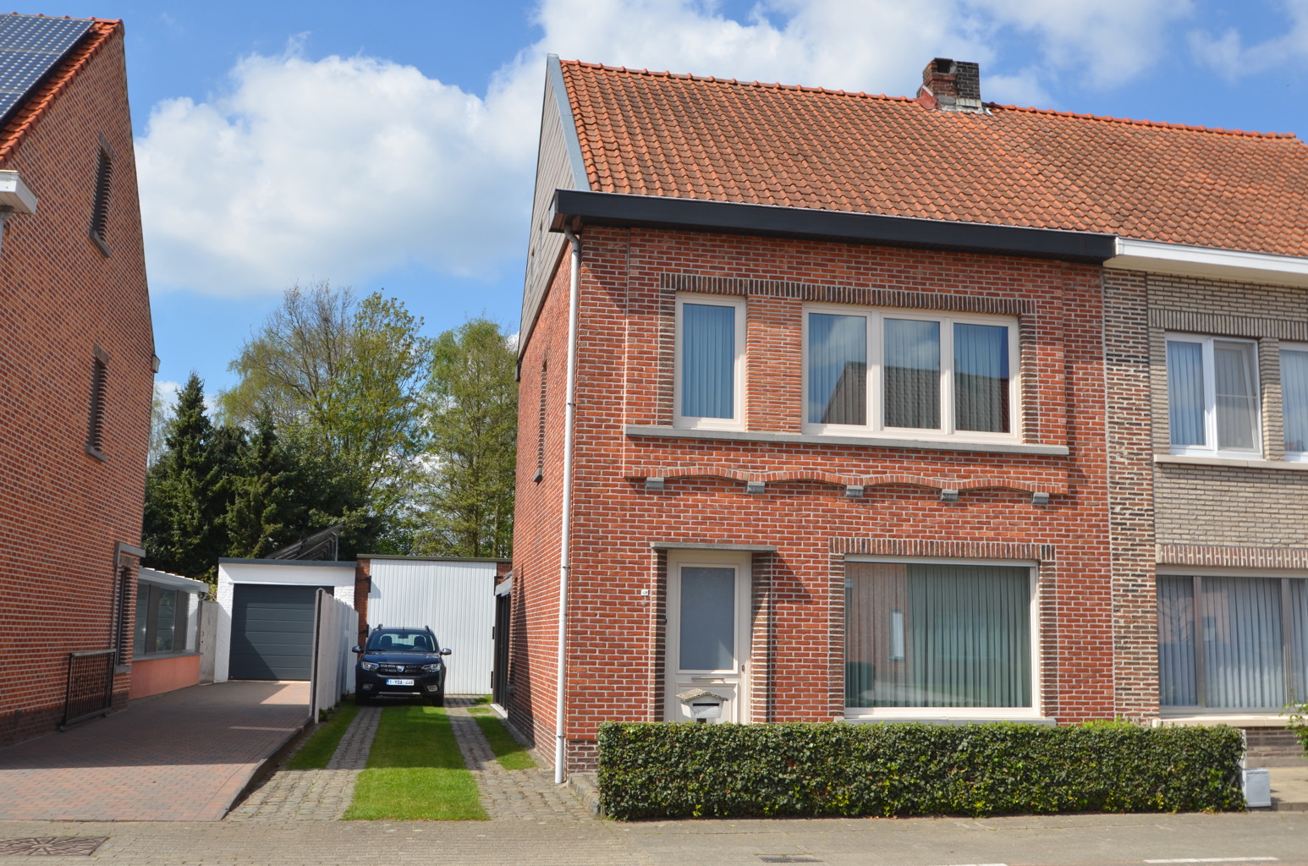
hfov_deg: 53.2
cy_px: 433
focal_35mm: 36
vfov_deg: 36.7
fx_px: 1305
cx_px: 654
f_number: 8
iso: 100
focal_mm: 24
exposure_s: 1/250
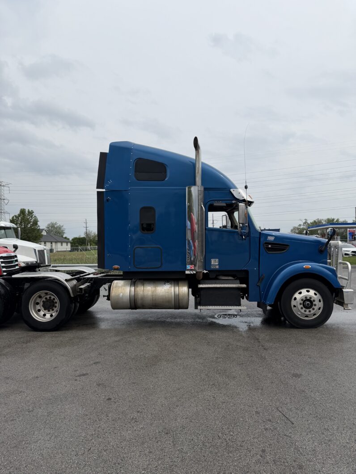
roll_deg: +2.0
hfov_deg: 56.8
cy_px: 237
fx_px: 329
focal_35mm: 24
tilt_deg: +1.9
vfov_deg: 71.6
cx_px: 178
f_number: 1.78
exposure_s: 1/4405
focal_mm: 6.76
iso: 80
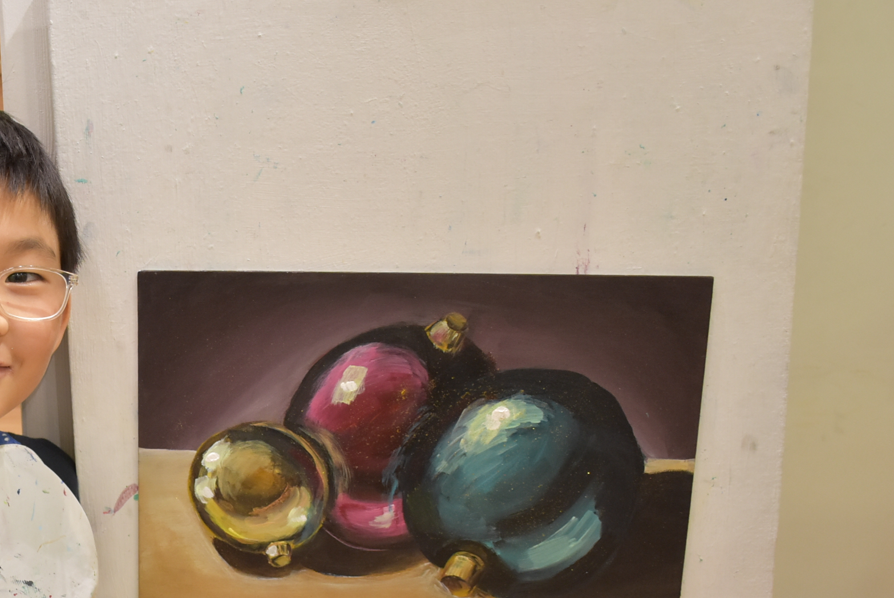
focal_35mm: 63
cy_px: 477
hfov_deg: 30.3
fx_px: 1566
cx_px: 71
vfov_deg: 21.4
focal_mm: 22
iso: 800
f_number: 3.5
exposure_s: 1/100
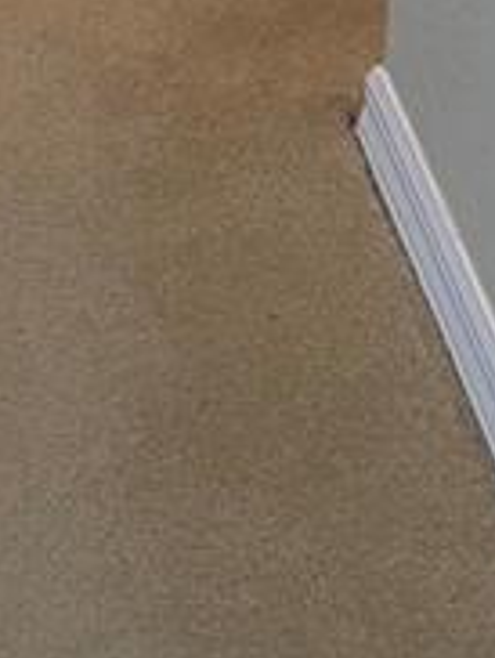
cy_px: -1132
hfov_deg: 8.4
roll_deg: -1.6
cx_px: -322
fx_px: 3253
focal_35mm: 171
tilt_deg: -13.4
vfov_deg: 9.6
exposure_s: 1/60
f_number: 1.6
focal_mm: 5.96
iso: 250
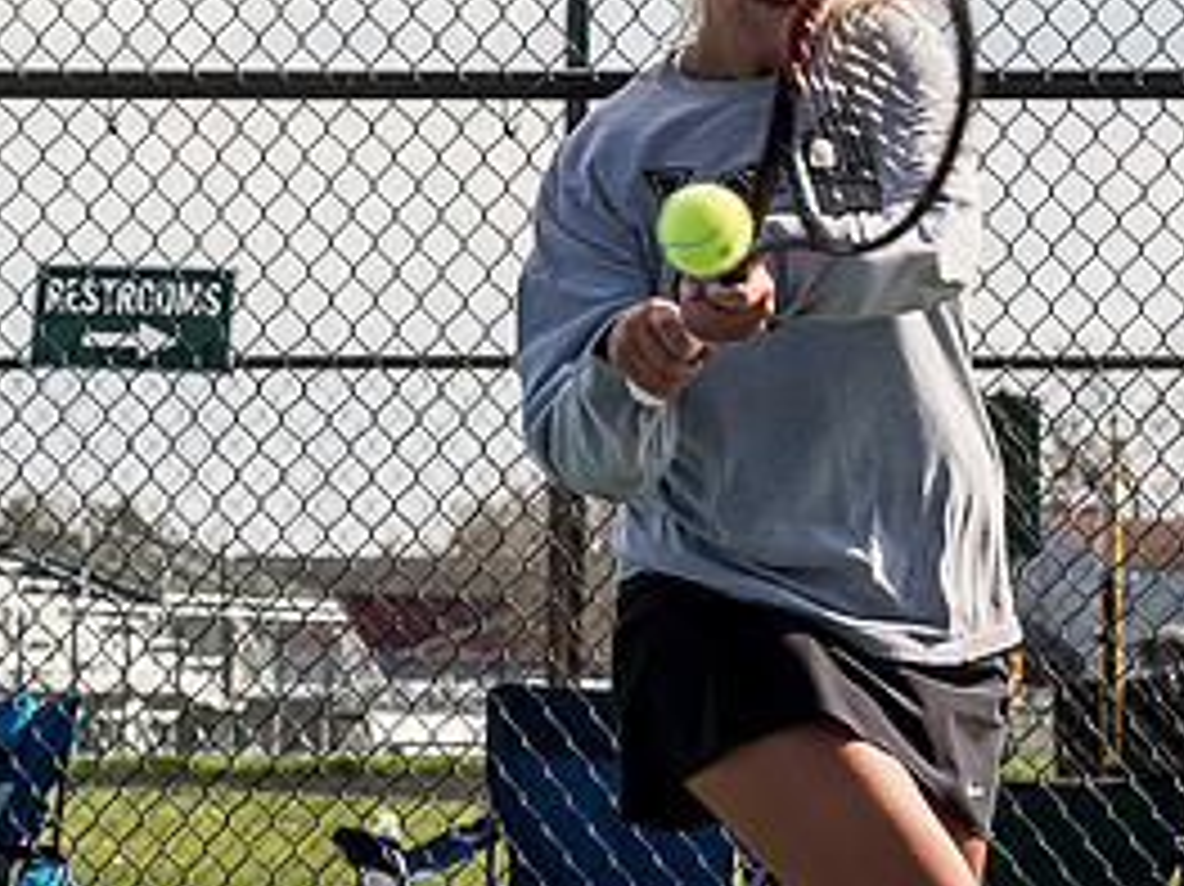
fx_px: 13812
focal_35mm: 404
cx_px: 700
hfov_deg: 4.9
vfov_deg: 3.7
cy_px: 259
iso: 320
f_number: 5
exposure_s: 1/1600
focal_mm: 48
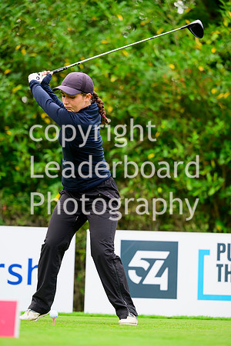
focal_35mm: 120
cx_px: 116
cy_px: 173
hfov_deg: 11.4
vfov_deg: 17.1
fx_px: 1155
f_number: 3.2
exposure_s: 1/2000
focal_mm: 120
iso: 1250
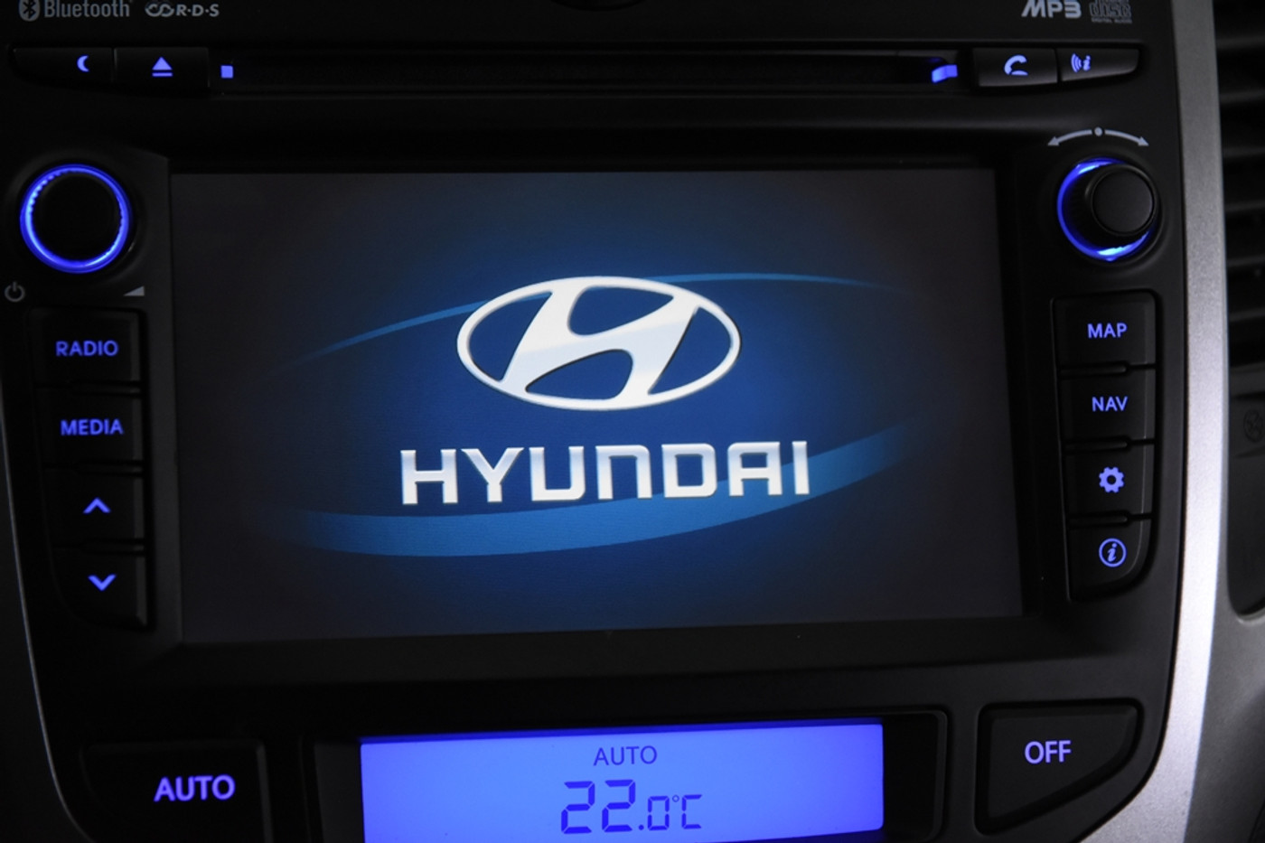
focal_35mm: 105
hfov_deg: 19.5
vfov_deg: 13.0
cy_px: 422
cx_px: 632
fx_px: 3689
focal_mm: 70
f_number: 4
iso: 2200
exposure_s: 1/125
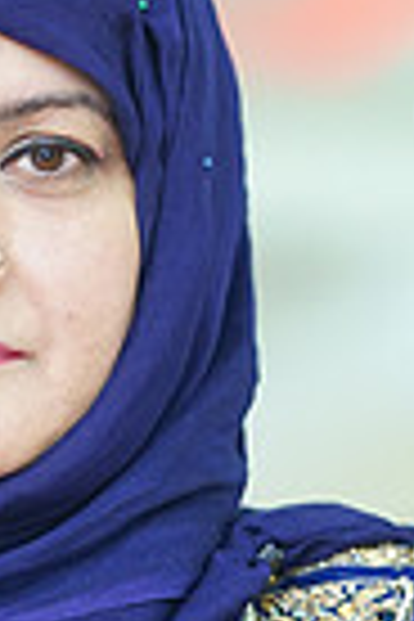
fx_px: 6141
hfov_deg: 3.9
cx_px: -47
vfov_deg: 5.7
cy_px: 922
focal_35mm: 356
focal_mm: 85
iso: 640
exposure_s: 1/160
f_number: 1.7
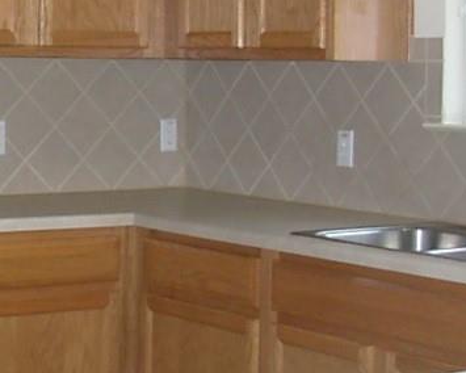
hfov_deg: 17.7
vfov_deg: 14.4
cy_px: 185
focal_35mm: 107
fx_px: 1476
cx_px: 74
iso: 130
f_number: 2.9
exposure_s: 1/83
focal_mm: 6.3
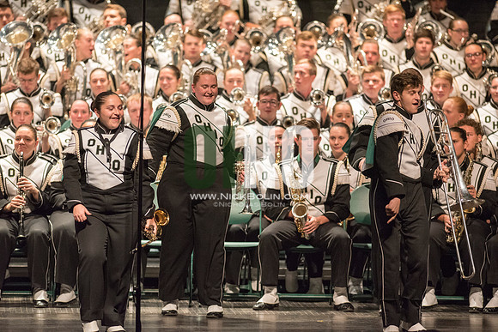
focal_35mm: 300
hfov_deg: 6.9
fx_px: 4151
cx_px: 249
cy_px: 166
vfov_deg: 4.6
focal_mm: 300
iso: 4000
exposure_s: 1/500
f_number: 2.8
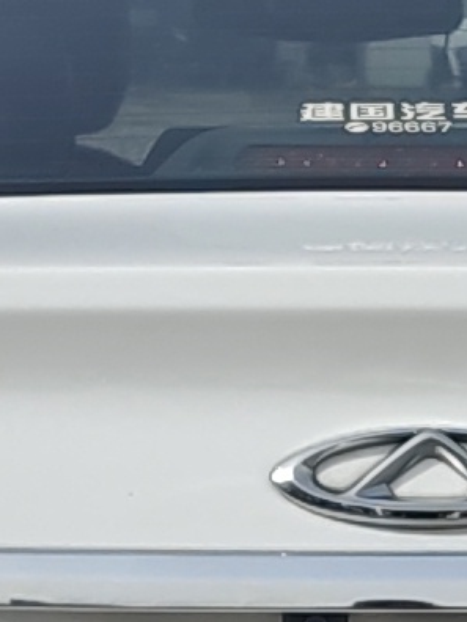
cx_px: 426
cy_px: 767
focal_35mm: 238
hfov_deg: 6.2
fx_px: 4281
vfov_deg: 8.2
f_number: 1.88
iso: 71
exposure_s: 1/818
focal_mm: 5.56
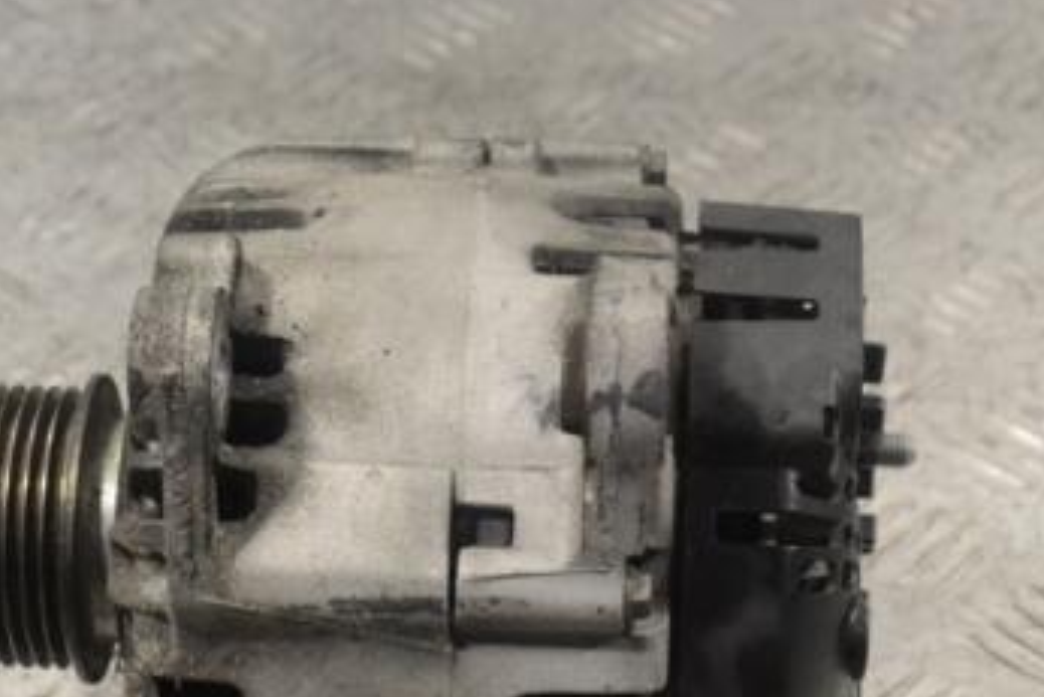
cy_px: 531
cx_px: 416
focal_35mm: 104
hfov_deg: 19.6
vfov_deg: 13.1
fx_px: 3017
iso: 3200
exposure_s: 1/250
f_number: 8
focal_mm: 40
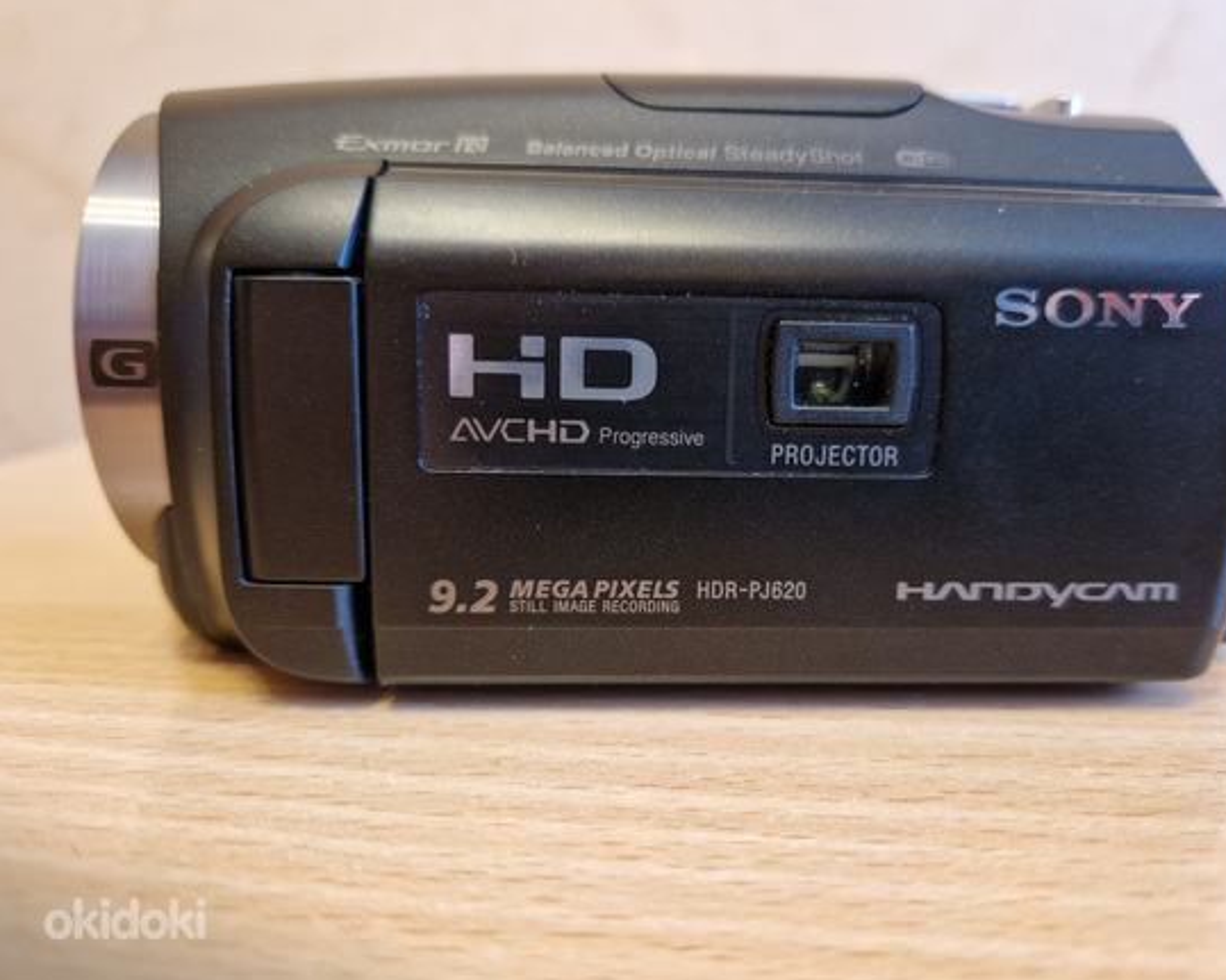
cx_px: 662
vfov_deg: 56.8
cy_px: 487
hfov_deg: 68.0
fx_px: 907
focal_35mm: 25
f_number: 1.8
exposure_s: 1/50
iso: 500
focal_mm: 5.4
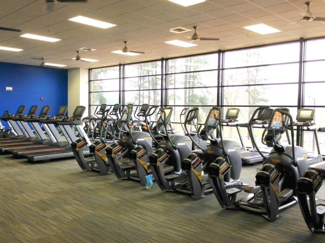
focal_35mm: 33
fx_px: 310
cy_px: 122
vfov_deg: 42.9
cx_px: 162
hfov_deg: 55.4
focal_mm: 4.12
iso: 50
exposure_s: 1/40
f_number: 2.4
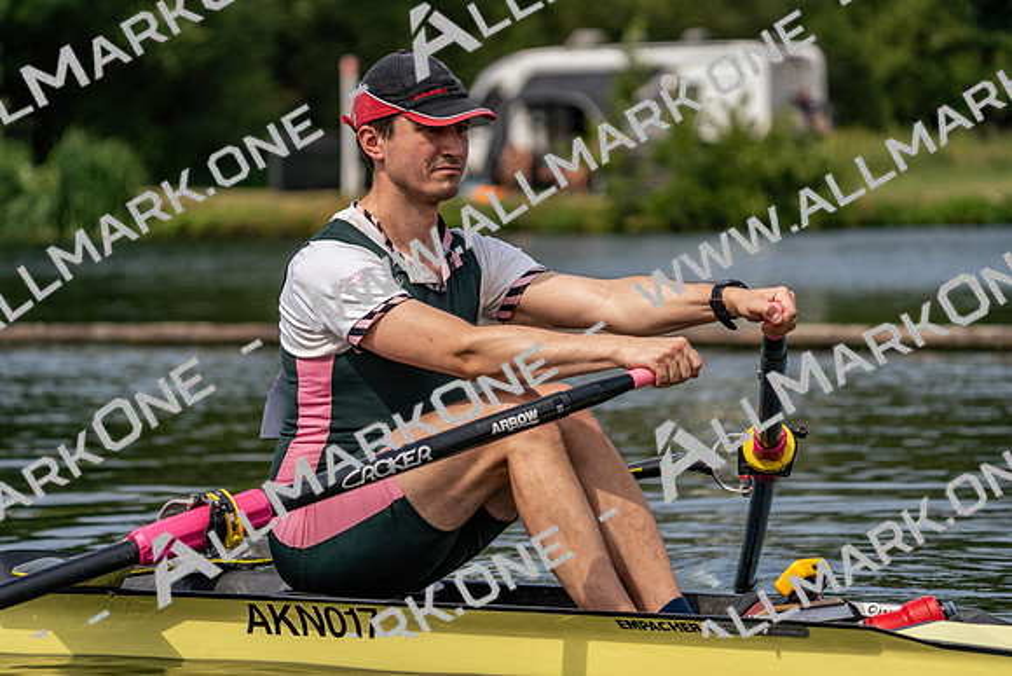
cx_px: 506
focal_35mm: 200
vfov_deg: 6.9
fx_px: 5623
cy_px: 338
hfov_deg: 10.3
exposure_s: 1/1600
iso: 250
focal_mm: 200
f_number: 5.6
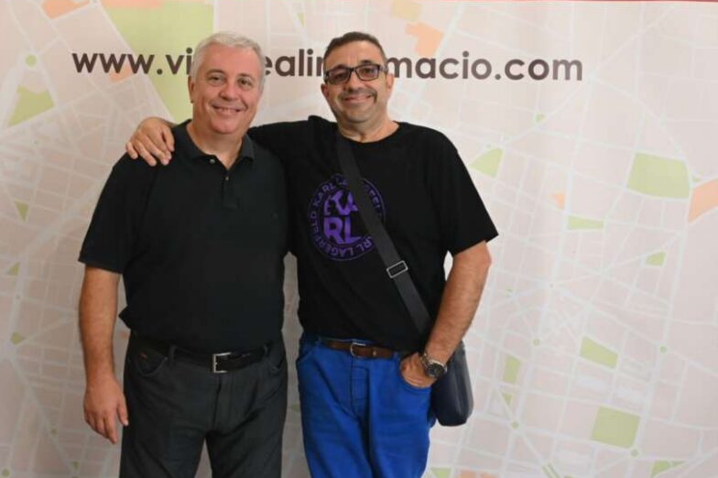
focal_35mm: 47
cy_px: 184
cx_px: 322
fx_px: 937
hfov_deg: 41.9
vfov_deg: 28.5
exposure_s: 1/323
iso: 6400
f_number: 4
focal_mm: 36
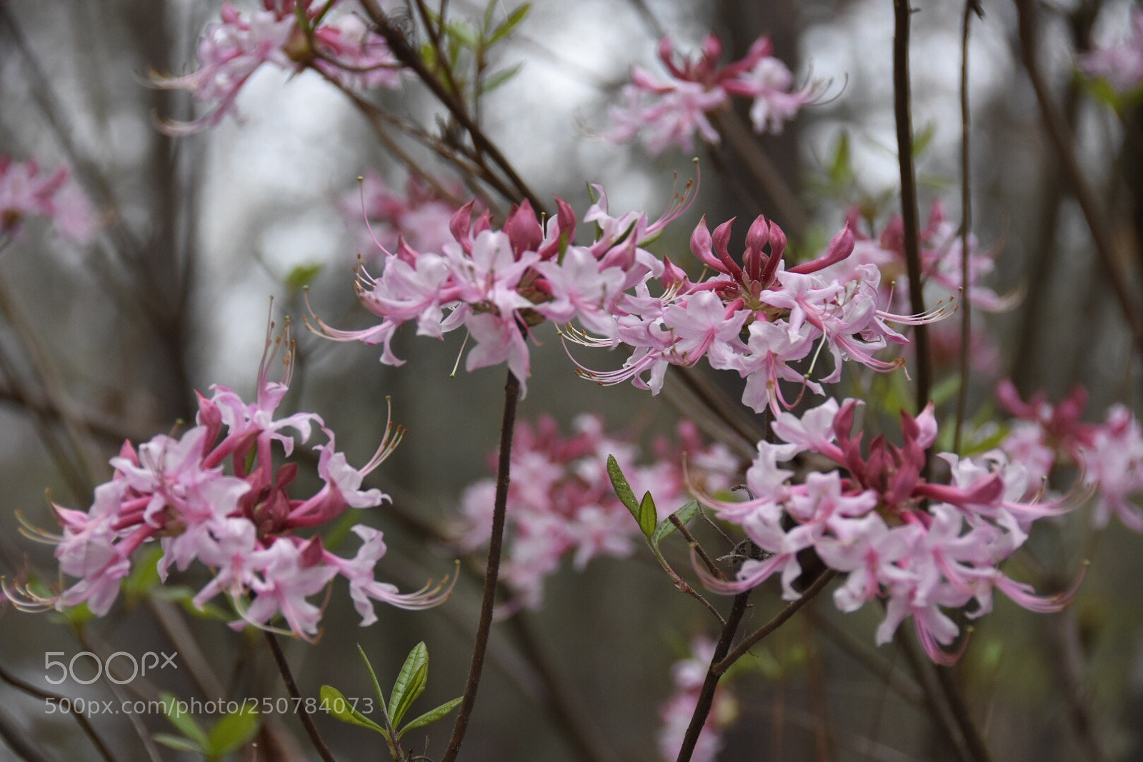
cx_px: 572
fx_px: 4524
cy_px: 381
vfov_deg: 9.6
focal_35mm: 142
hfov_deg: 14.4
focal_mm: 95
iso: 800
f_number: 5.3
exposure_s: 1/400
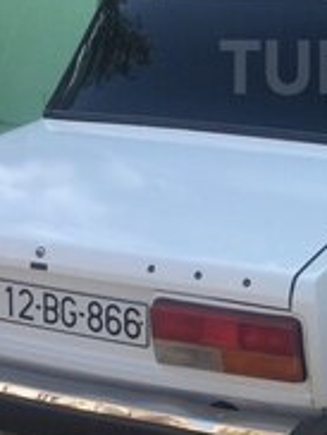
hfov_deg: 17.7
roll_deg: +1.4
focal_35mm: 79
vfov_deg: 24.2
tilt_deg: -11.6
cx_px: 403
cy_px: 67
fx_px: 993
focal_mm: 4.15
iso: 32
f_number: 2.2
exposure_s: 1/720
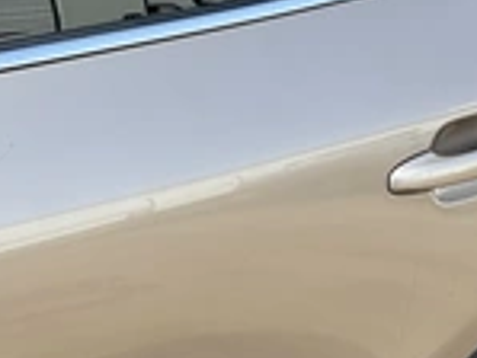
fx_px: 1076
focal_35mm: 78
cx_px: 166
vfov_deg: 18.5
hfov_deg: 24.9
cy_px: 345
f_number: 1.8
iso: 25
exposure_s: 1/276
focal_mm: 3
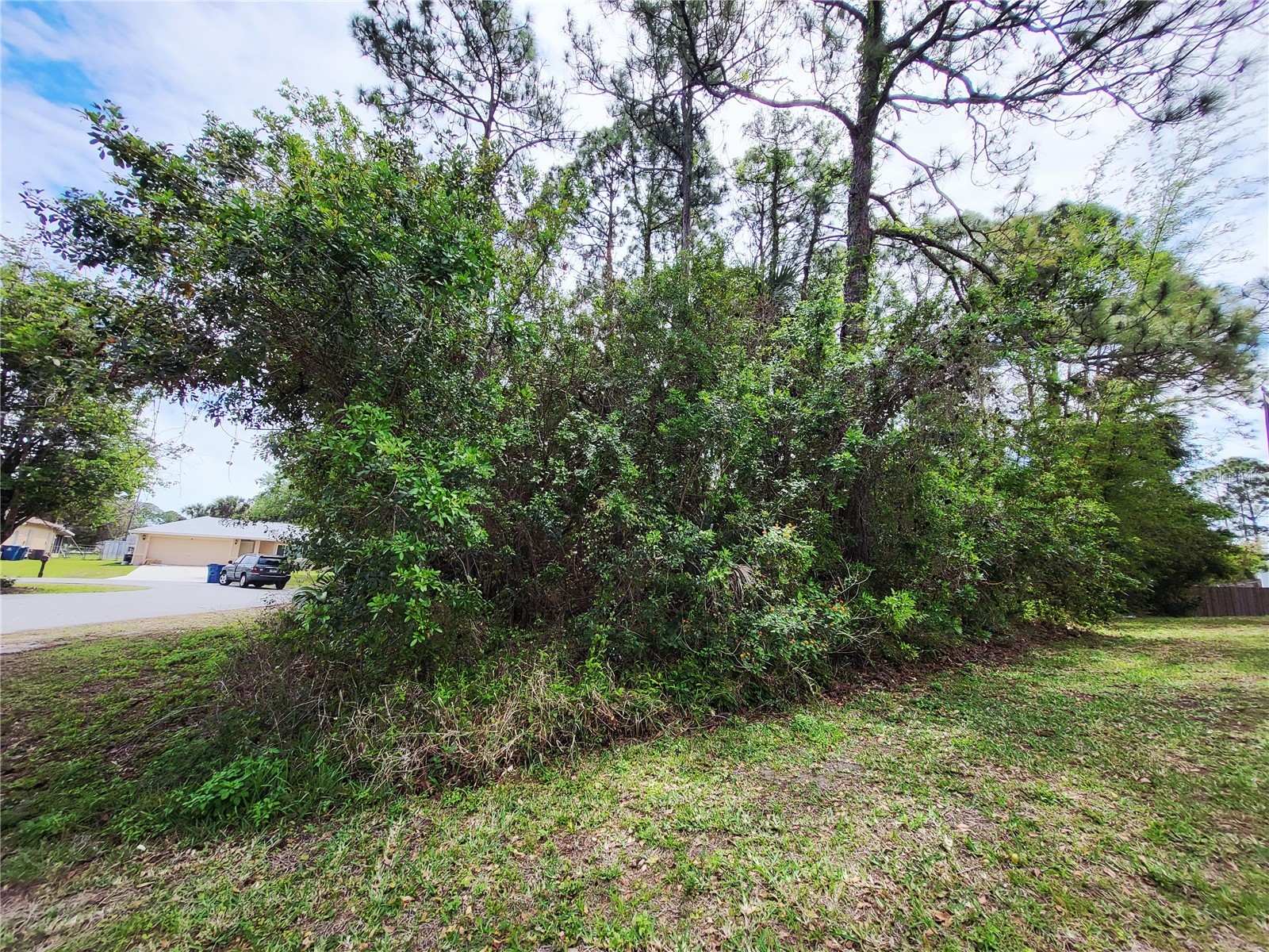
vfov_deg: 89.9
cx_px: 634
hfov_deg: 106.2
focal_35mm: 13
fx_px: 477
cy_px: 476
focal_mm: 1.74
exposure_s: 1/713
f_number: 2.2
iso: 32
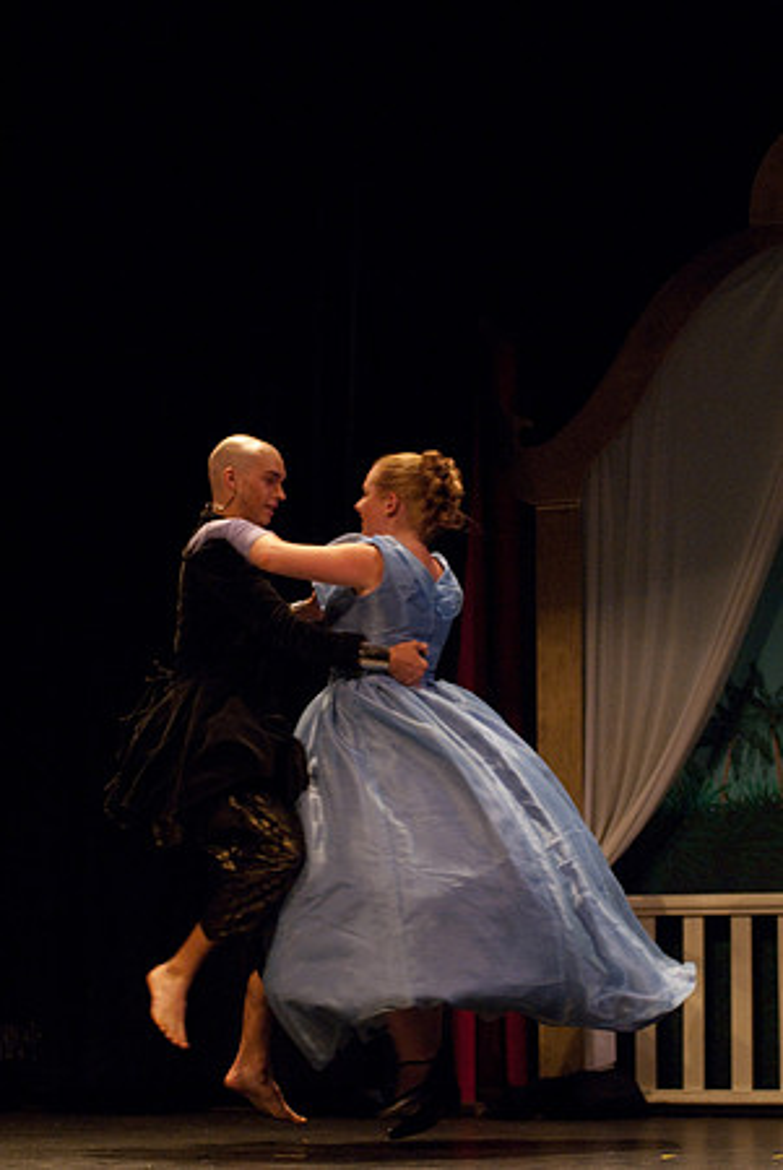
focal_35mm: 120
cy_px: 585
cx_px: 392
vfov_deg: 17.0
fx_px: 3906
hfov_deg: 11.4
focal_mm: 80
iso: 1250
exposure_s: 1/160
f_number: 2.8
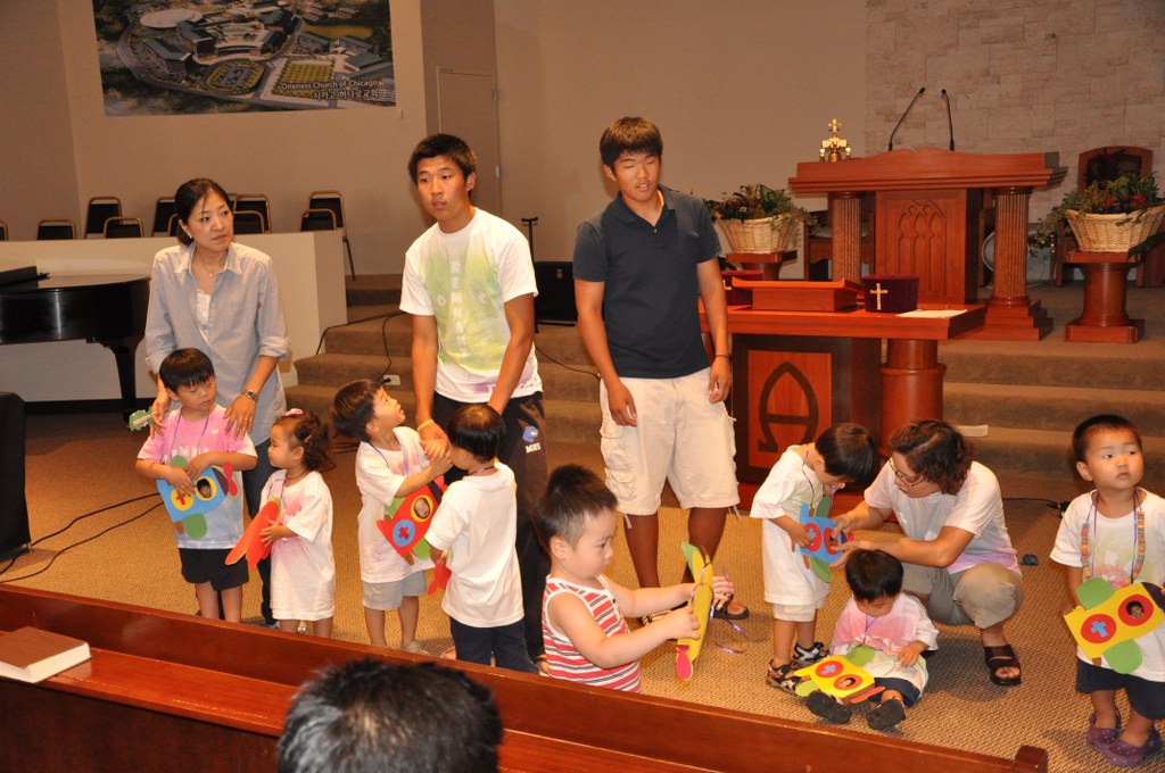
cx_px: 582
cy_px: 386
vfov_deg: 34.1
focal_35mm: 39
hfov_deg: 49.6
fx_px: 1260
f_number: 4
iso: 1600
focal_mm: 26
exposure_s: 1/60
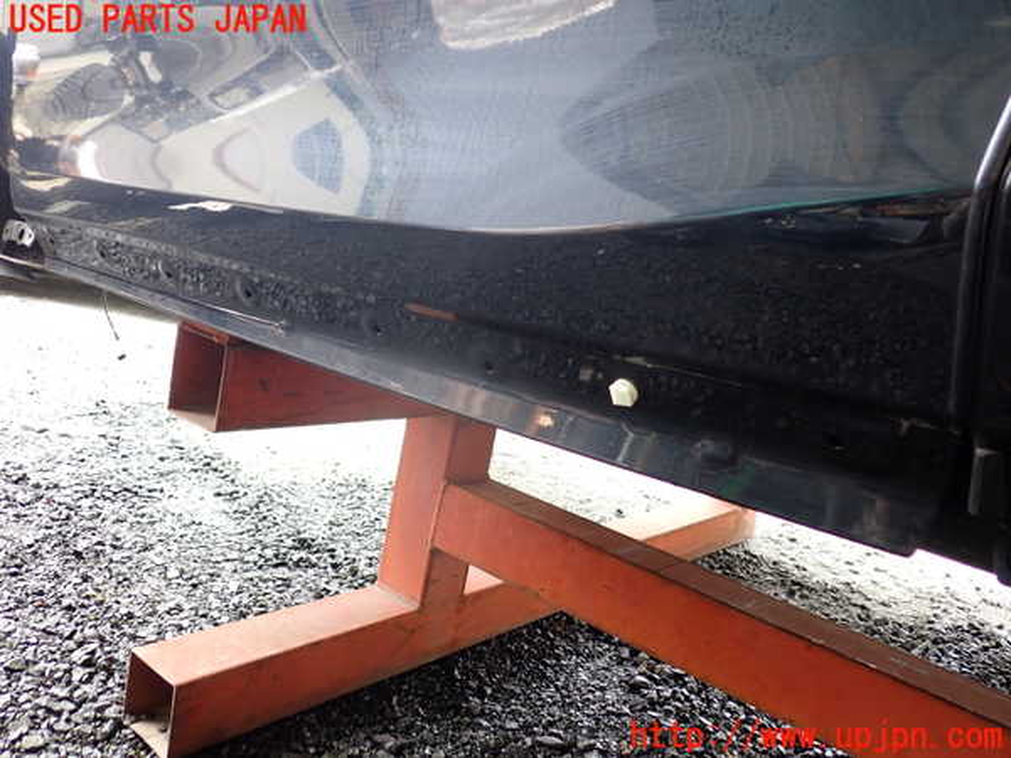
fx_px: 876
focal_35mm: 30
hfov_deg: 60.0
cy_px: 379
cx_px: 506
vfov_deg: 46.8
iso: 200
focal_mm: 5.4
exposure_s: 1/125
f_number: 2.3
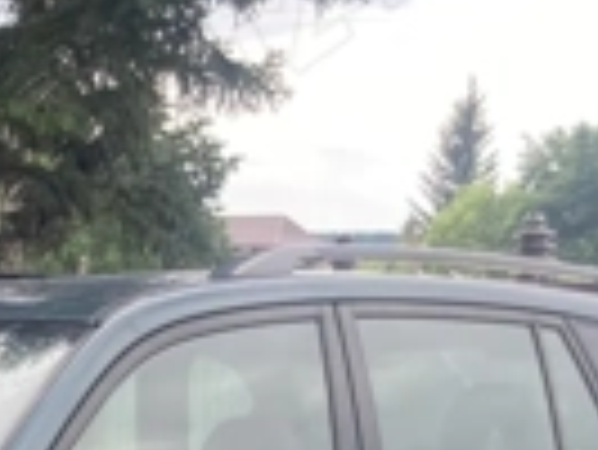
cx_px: -49
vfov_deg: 11.1
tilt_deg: -9.5
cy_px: 783
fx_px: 2179
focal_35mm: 126
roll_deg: -4.0
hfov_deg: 15.3
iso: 20
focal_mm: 3.99
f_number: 1.8
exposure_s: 1/233
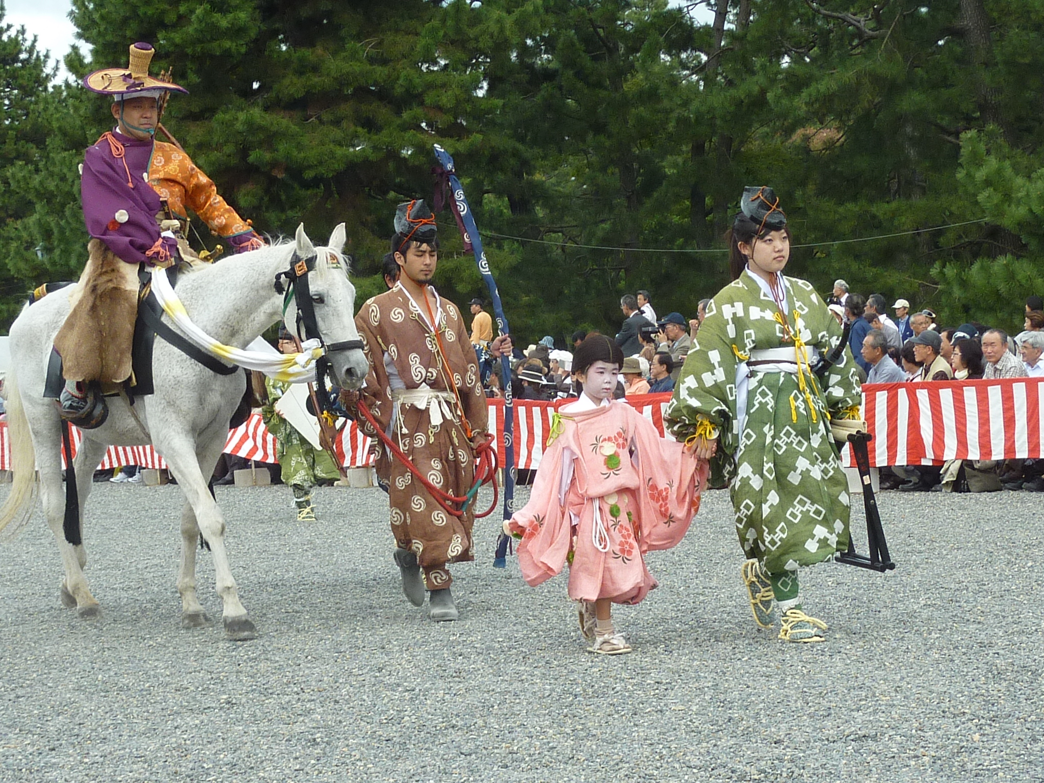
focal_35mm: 100
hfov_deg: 19.6
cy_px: 392
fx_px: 3016
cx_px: 522
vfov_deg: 14.8
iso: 80
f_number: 3.9
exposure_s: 1/320
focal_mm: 9.1
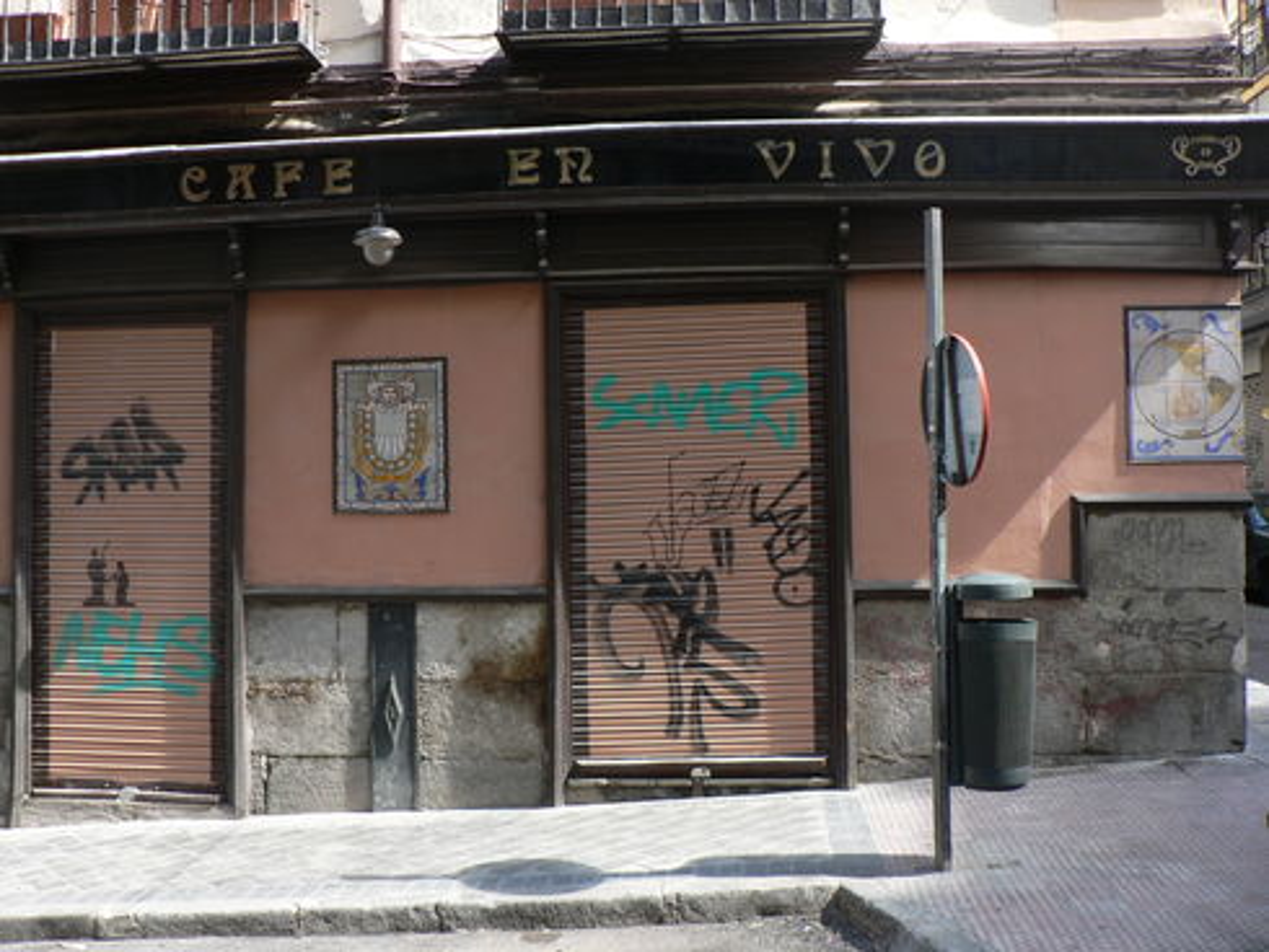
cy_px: 476
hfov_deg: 52.6
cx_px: 634
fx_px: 1284
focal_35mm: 35
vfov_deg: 40.7
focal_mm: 6
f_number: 2.8
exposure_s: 1/100
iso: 64
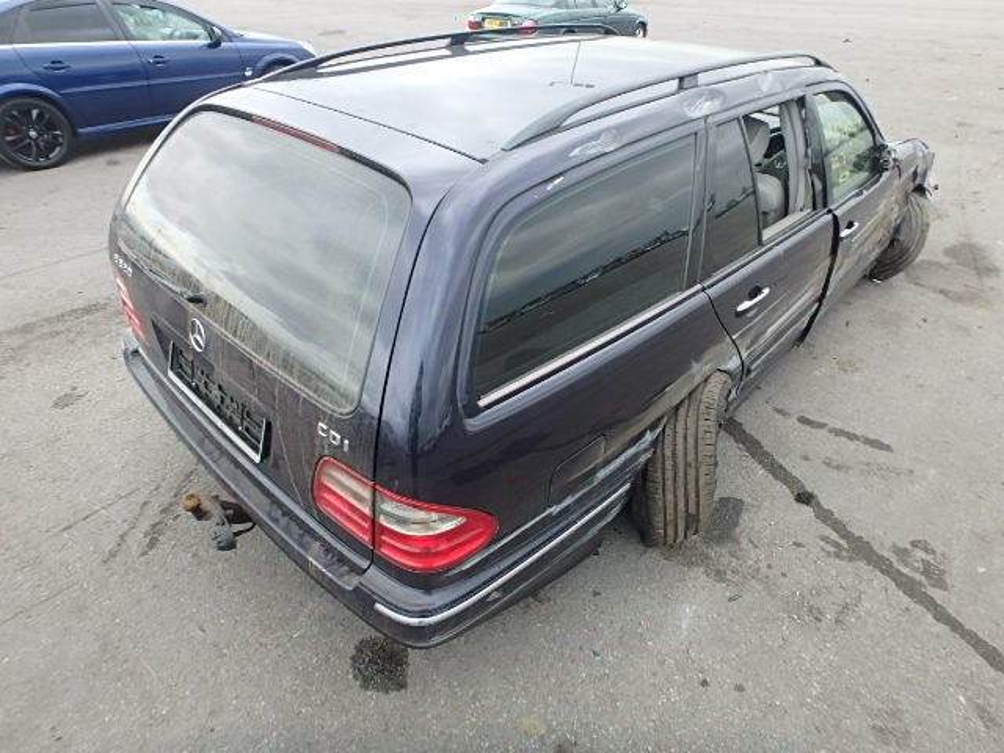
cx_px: 502
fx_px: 609
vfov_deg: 63.4
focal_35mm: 21
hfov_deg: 79.0
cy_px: 376
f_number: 3.5
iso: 125
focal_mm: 3.7
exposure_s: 1/100
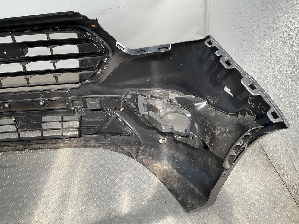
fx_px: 250
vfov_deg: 48.2
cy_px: 112
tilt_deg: -33.5
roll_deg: +4.0
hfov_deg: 61.7
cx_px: 150
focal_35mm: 29
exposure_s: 1/163
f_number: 1.8
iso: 16
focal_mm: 3
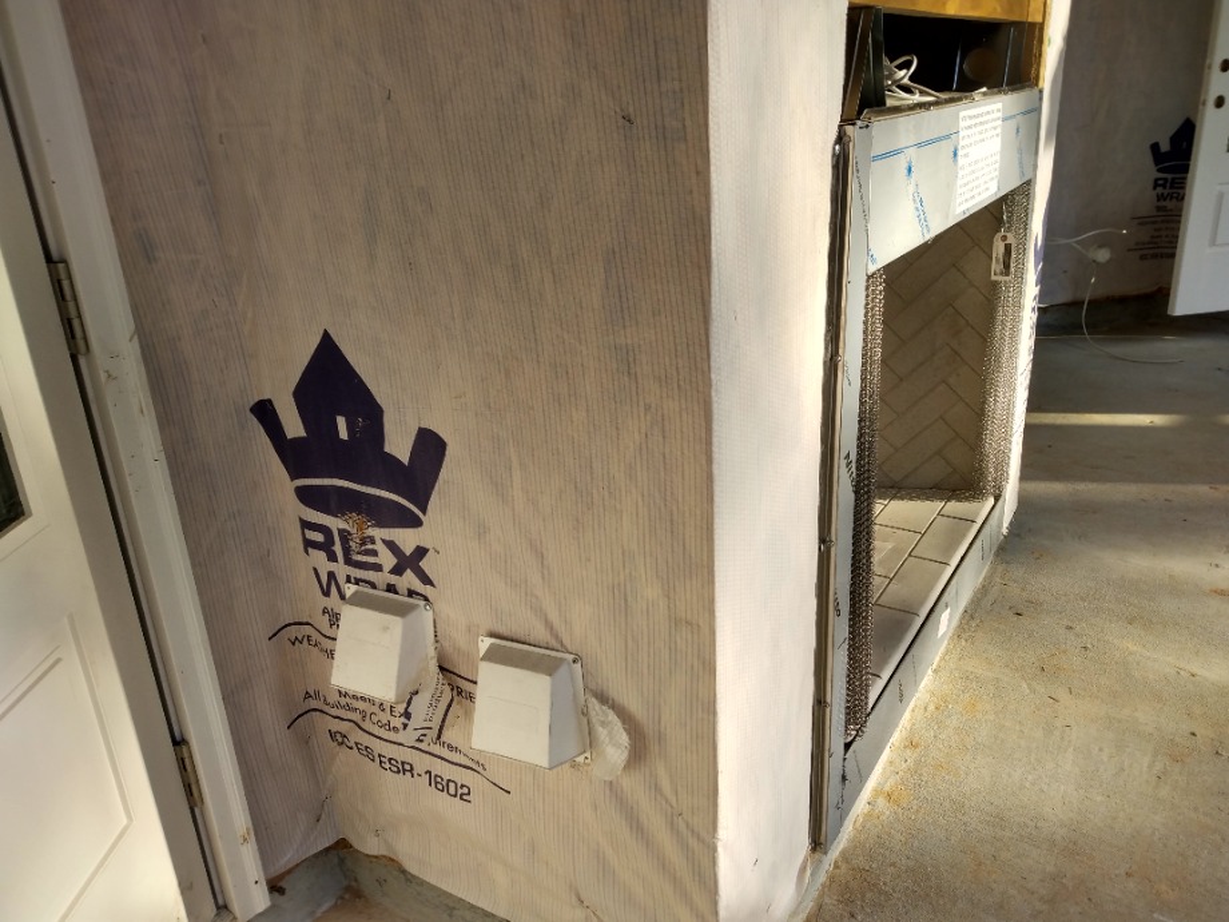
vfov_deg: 66.0
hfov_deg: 81.7
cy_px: 461
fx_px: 710
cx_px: 614
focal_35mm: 20
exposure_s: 1/308
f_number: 2
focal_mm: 3.54
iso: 100
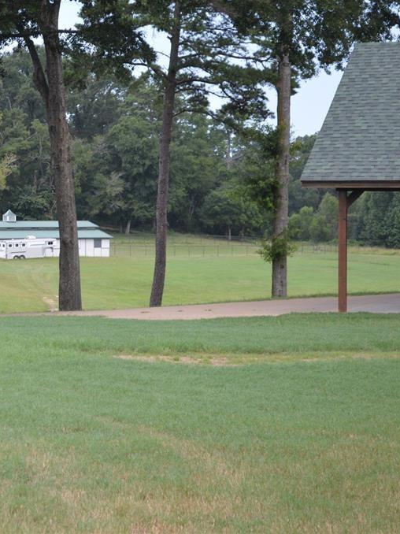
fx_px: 1846
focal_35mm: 120
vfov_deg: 16.5
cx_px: -1
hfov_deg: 12.2
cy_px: 267
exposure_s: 1/500
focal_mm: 55
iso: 1100
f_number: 5.6
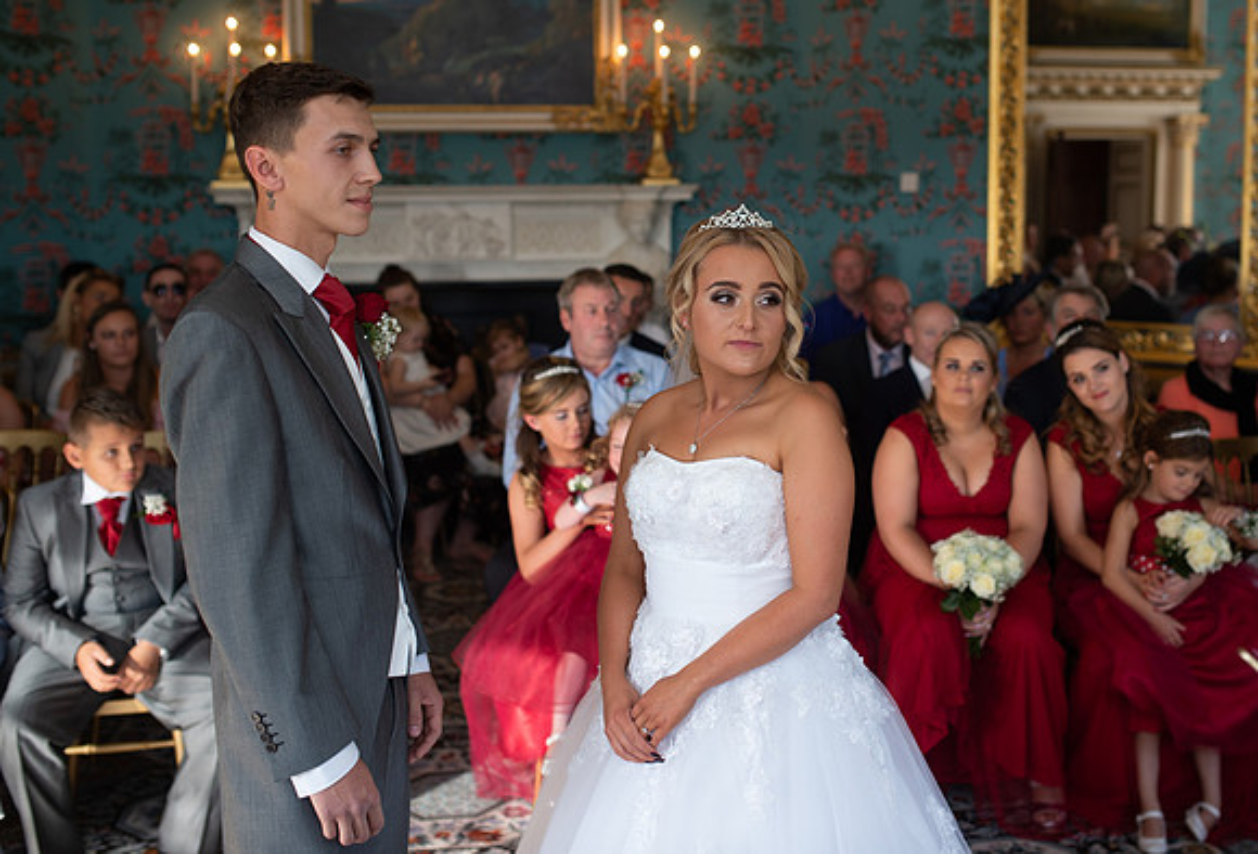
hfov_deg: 44.5
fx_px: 1531
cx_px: 744
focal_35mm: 44
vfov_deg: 31.1
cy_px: 330
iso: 100
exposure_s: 1/100
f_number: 2.5
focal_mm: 35
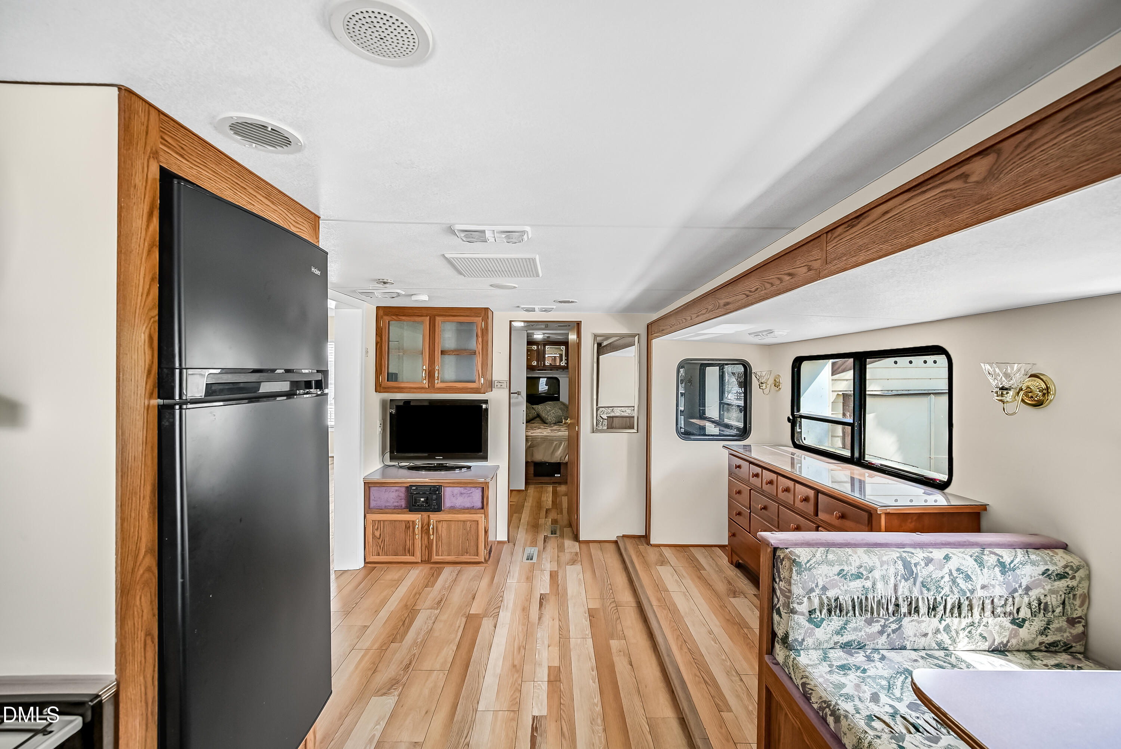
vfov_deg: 81.3
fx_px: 436
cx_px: 560
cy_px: 374
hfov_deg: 104.2
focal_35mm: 14
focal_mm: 14
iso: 250
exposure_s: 1/15
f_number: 8
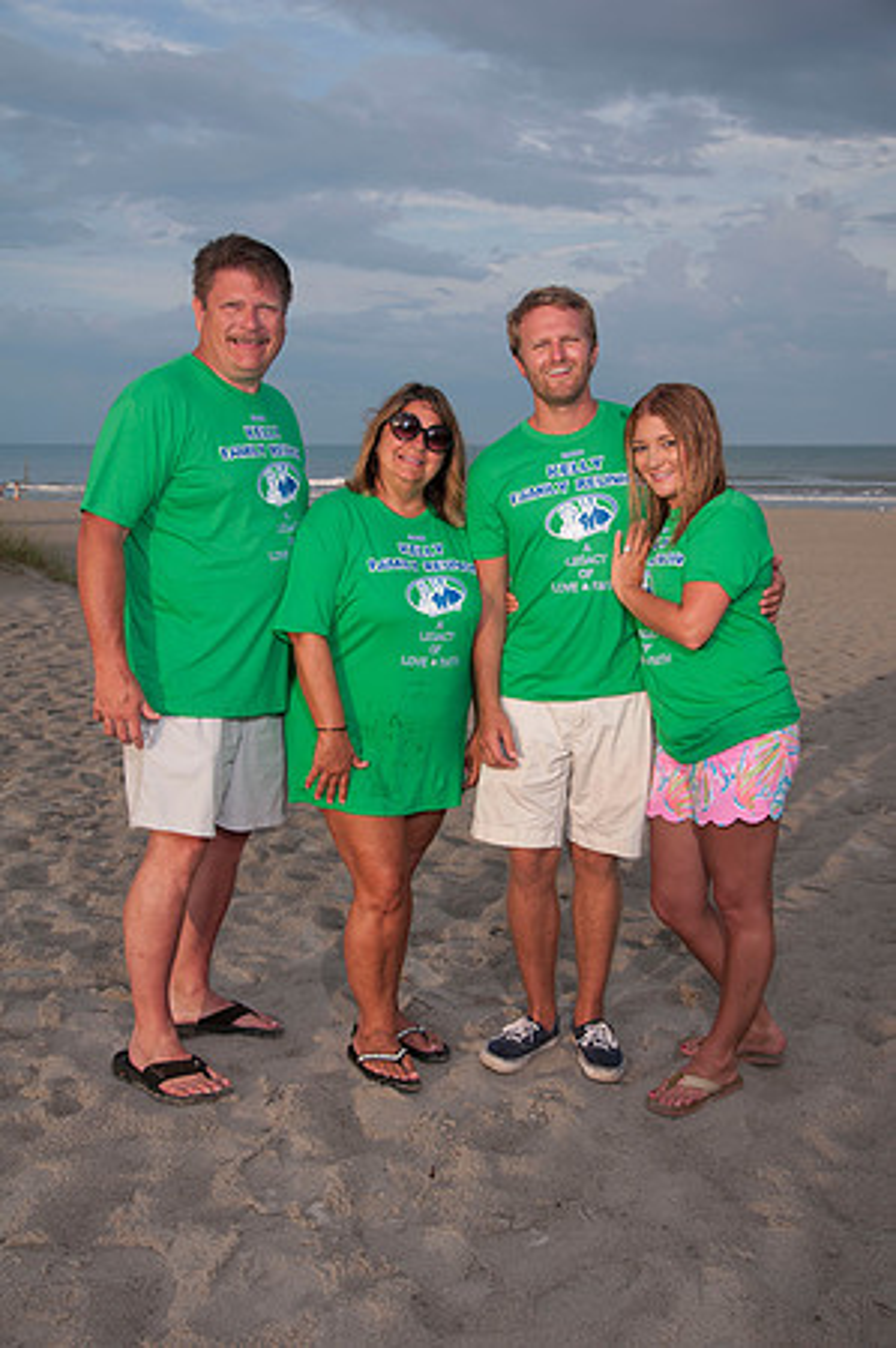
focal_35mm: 42
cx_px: 448
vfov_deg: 46.4
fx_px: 1572
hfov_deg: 31.8
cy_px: 674
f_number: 5.6
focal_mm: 28
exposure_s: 1/160
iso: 100
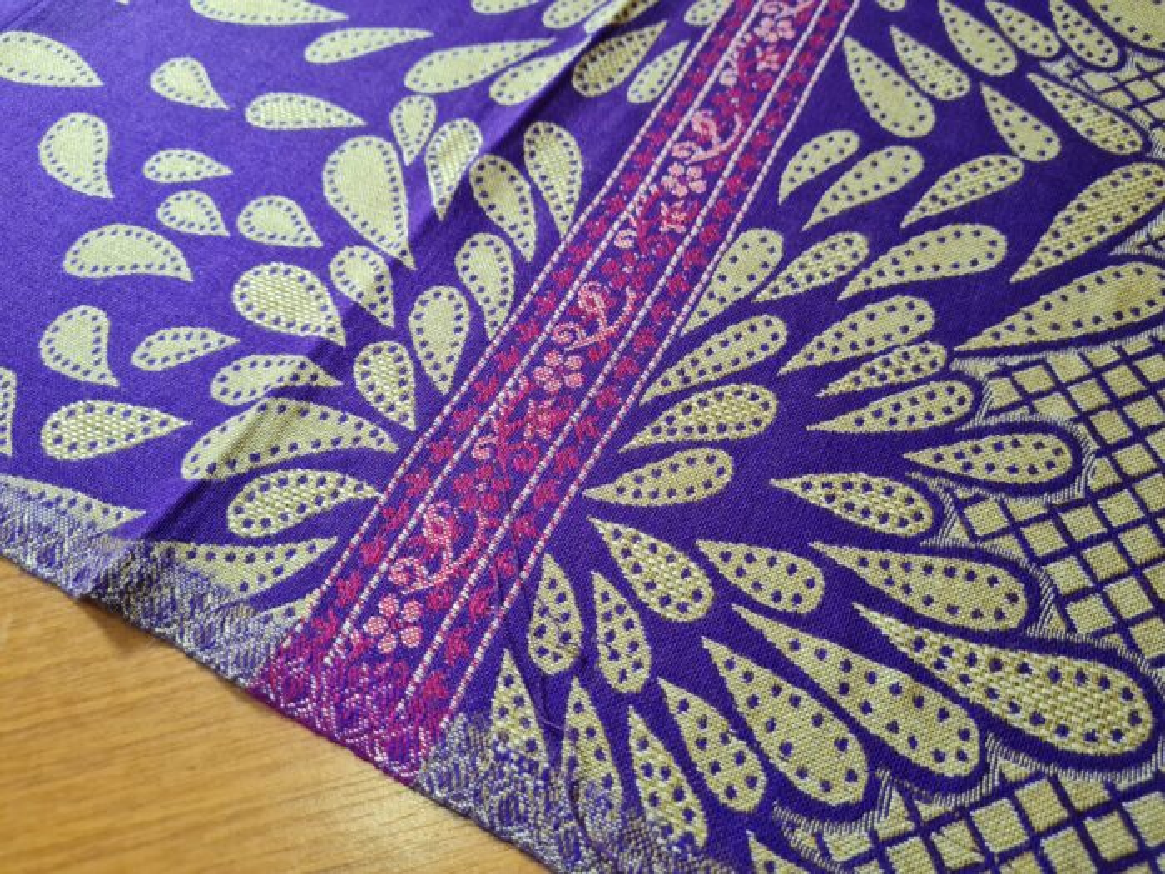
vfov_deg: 53.1
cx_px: 582
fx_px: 875
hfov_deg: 67.3
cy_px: 437
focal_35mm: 26
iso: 500
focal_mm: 5.4
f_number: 1.8
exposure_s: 1/40
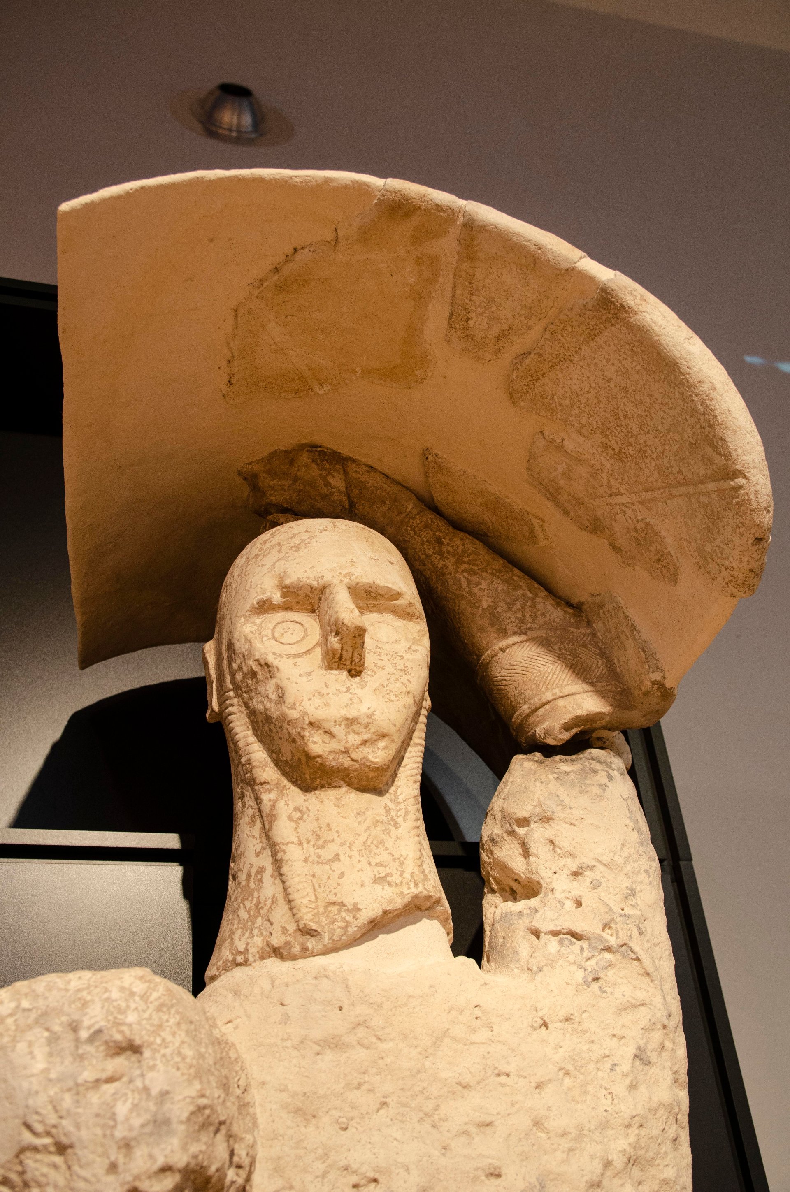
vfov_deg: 53.2
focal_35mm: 36
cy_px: 596
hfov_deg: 36.7
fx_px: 1190
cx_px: 395
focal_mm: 24
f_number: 4
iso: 800
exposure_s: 1/60
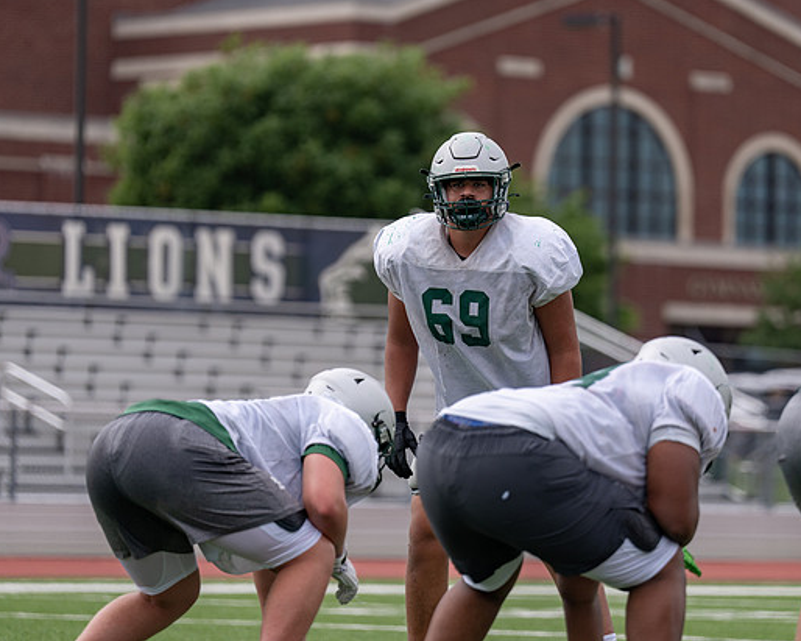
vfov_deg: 6.2
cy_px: 239
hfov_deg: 7.7
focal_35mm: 251
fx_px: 5949
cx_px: 488
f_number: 2.8
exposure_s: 1/2500
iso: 125
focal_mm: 175
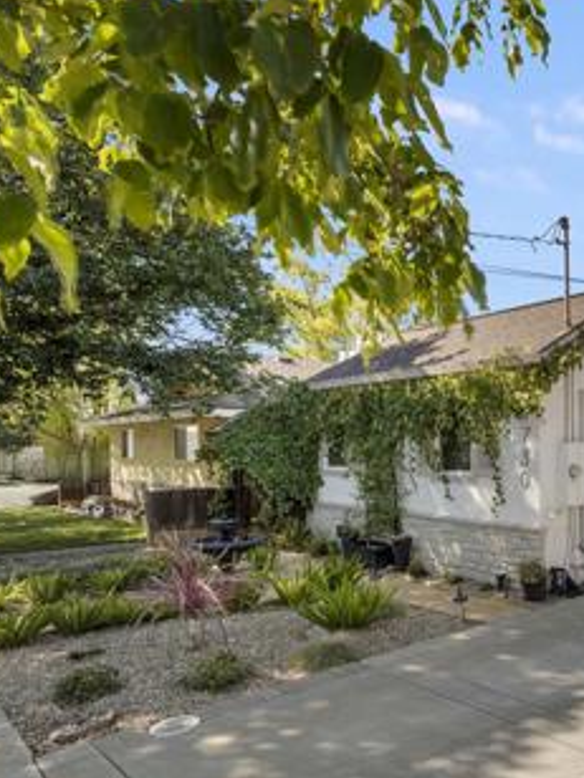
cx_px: 571
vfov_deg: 62.8
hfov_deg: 43.4
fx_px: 630
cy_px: 471
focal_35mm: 28
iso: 640
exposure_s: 1/250
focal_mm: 14
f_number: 7.1
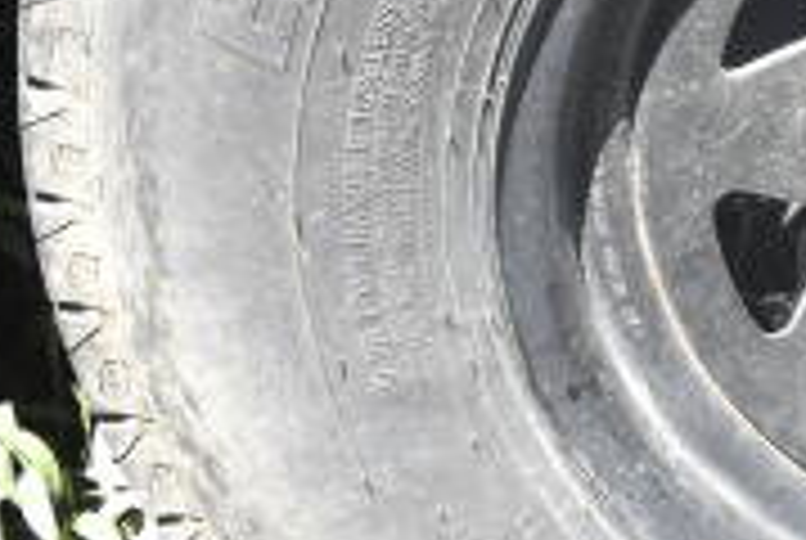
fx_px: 2864
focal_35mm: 128
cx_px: 1301
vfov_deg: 10.7
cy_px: 88
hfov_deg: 14.6
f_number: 10
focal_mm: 25
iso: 1600
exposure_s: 1/400
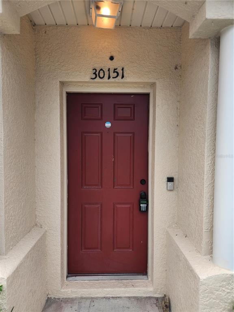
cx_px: 117
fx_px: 207
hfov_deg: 58.9
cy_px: 156
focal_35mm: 23
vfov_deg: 73.9
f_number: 1.8
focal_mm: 5.4
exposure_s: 1/281
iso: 20
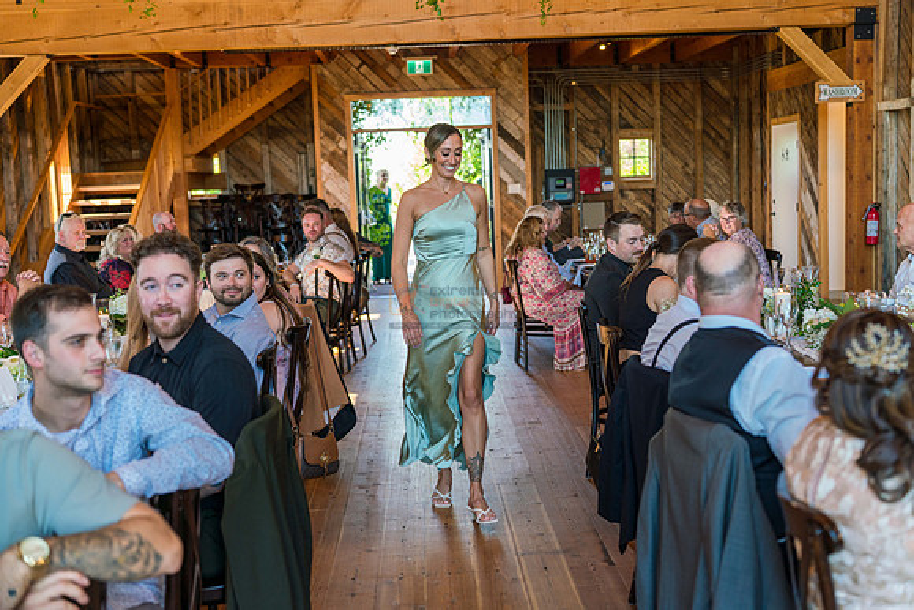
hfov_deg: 45.4
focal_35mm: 43
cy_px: 305
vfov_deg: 31.2
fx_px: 1092
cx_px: 457
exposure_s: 1/200
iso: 400
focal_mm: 43
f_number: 2.5
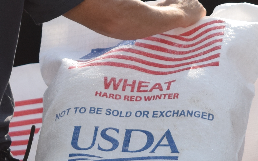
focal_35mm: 354
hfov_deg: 5.9
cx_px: 199
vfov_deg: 3.7
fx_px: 2490
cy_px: 80
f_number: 5.6
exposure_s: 1/1250
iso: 400
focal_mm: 55
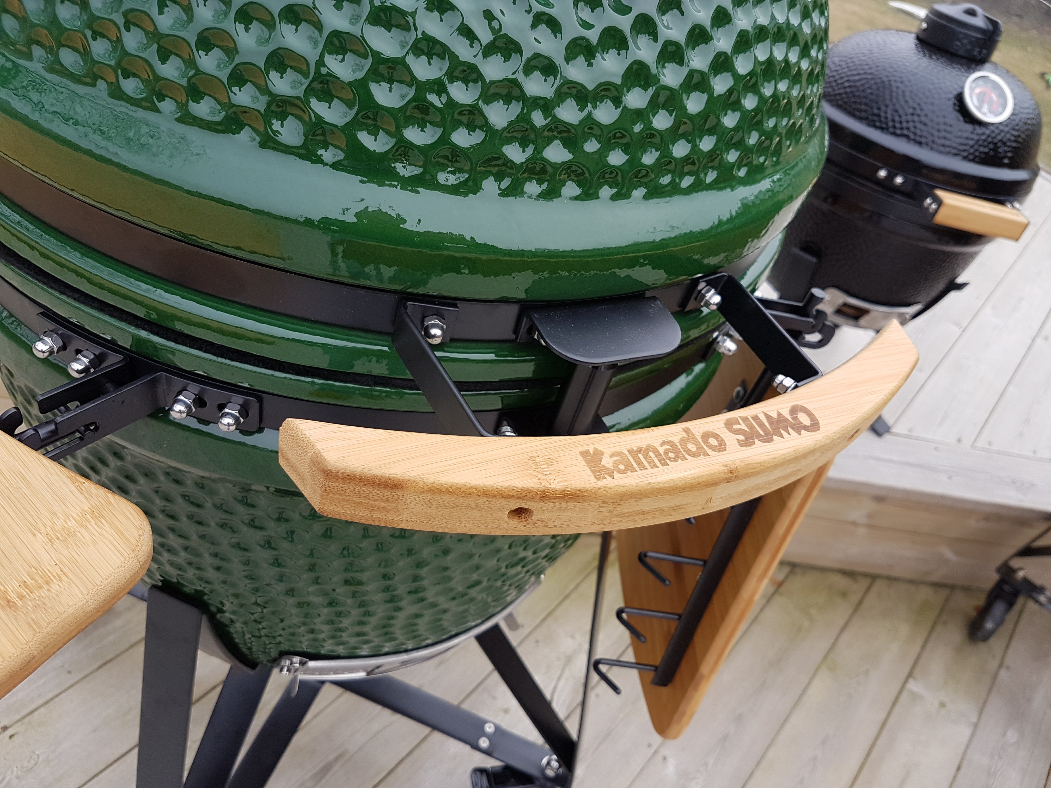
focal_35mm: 26
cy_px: 394
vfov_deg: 53.1
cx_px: 526
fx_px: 789
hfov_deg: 67.3
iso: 40
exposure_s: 1/188
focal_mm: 4.2
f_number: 1.7
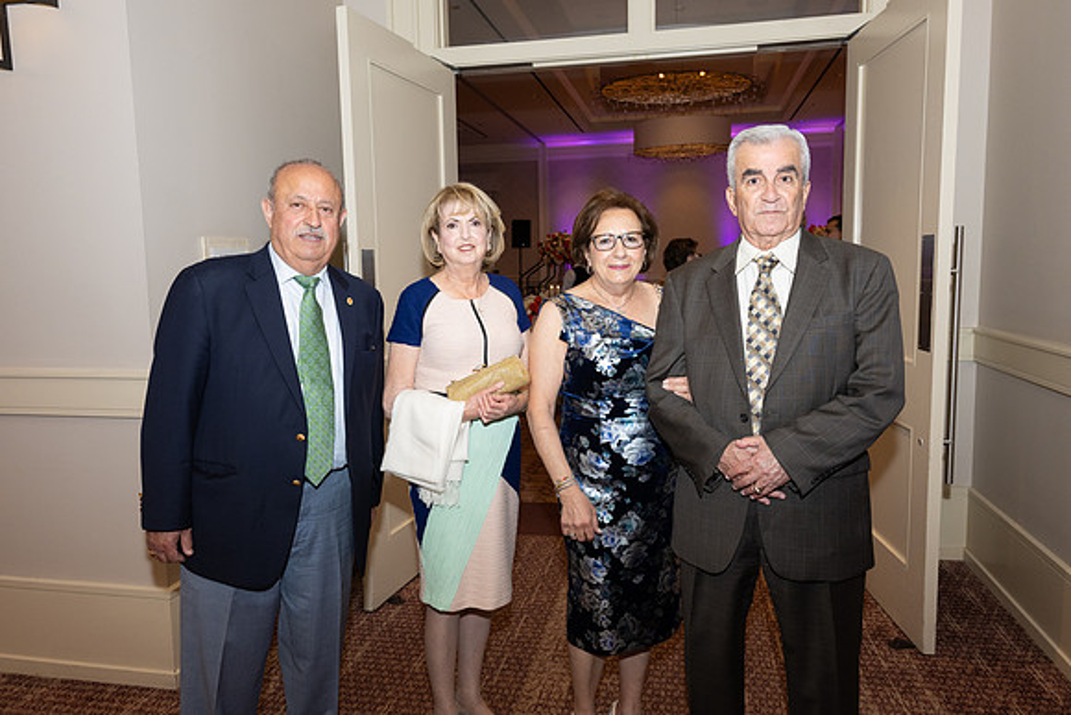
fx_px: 774
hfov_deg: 69.4
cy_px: 358
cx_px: 536
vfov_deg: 49.6
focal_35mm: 26
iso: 800
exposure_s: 1/100
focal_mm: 26
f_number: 5.6
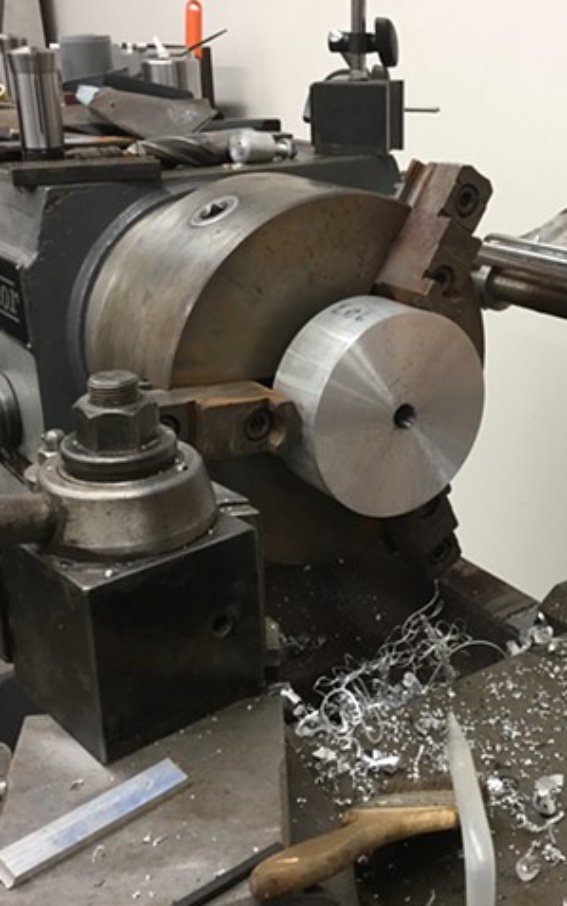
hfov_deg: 29.1
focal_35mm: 44
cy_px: 453
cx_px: 374
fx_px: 1087
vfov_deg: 45.3
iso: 50
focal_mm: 3.3
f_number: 2.4
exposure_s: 1/30
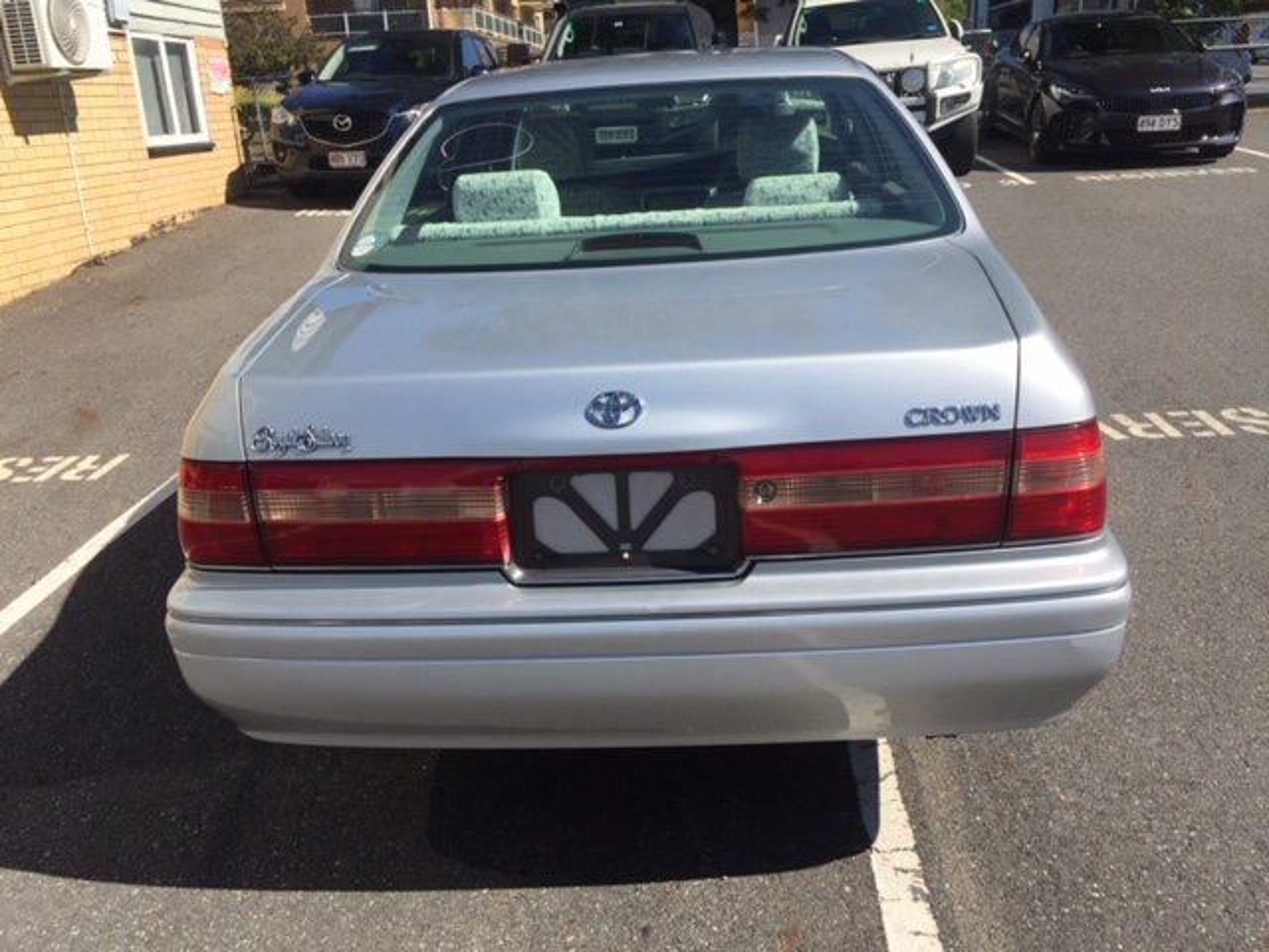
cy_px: 476
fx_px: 1063
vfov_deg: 48.2
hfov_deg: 61.7
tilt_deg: -18.4
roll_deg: +1.3
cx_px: 634
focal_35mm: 29
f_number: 2.2
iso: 32
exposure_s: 1/2083
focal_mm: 4.15
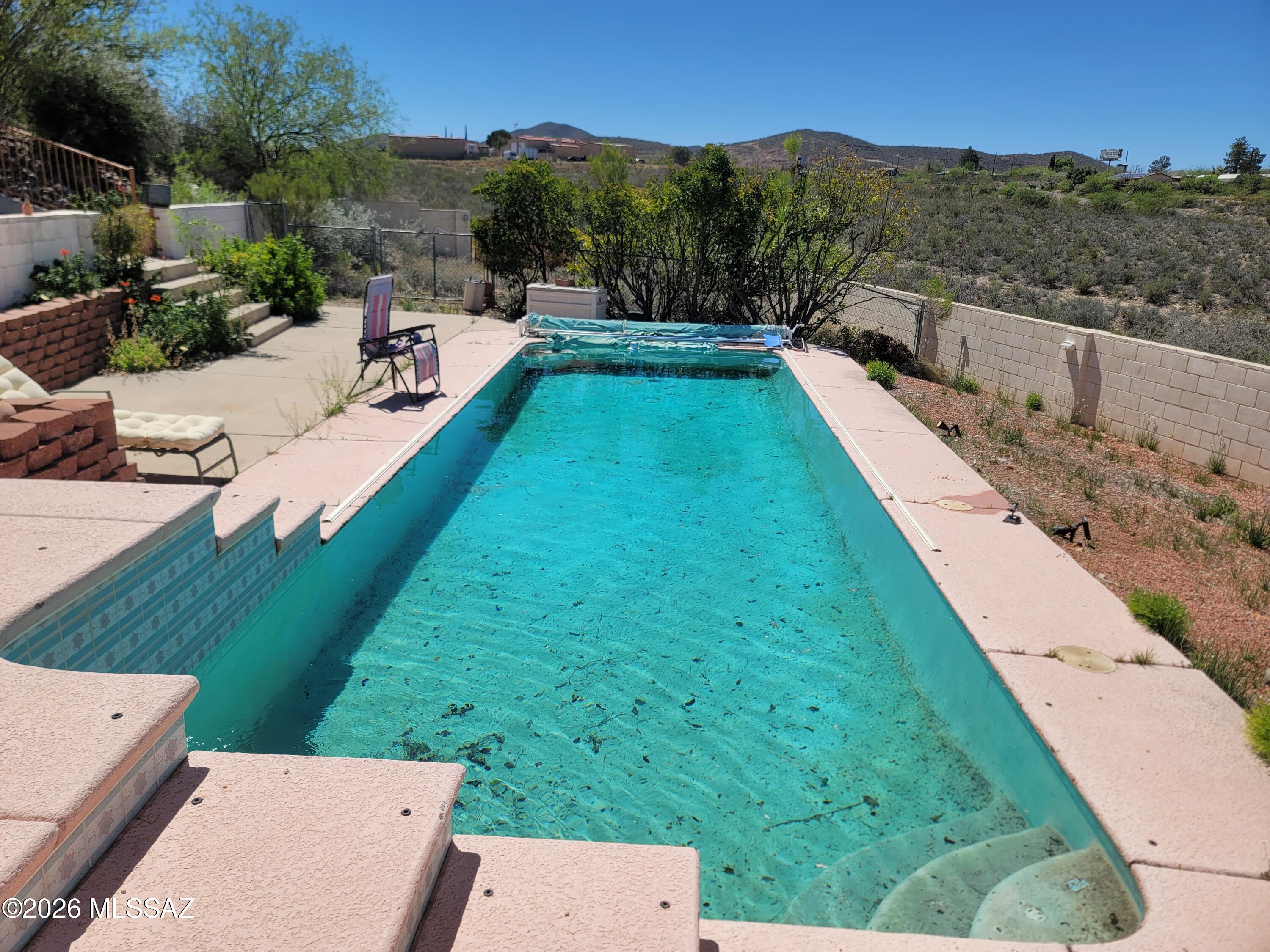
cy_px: 476
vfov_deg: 54.9
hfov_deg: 69.4
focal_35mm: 25
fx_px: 917
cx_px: 635
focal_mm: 7
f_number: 1.8
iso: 20
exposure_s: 1/1636
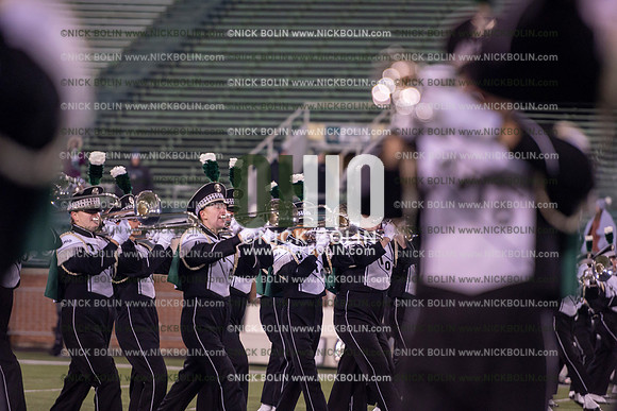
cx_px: 308
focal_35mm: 200
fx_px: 3428
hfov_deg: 10.3
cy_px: 206
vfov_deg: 6.9
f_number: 2.8
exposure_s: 1/1250
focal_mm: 200
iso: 2500
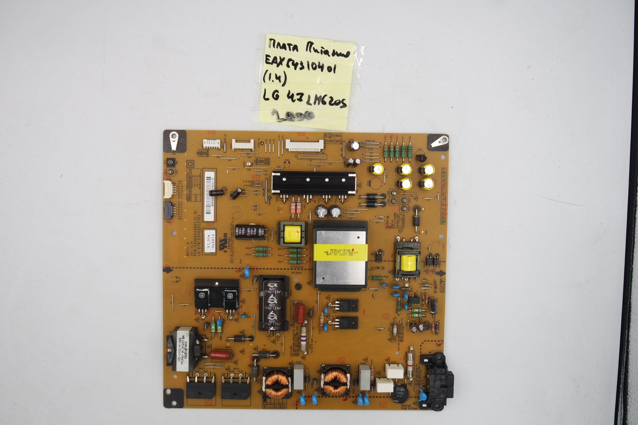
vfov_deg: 37.9
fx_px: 620
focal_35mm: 35
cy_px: 212
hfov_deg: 54.4
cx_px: 319
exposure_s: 1/100
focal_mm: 13
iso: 160
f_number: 5.6
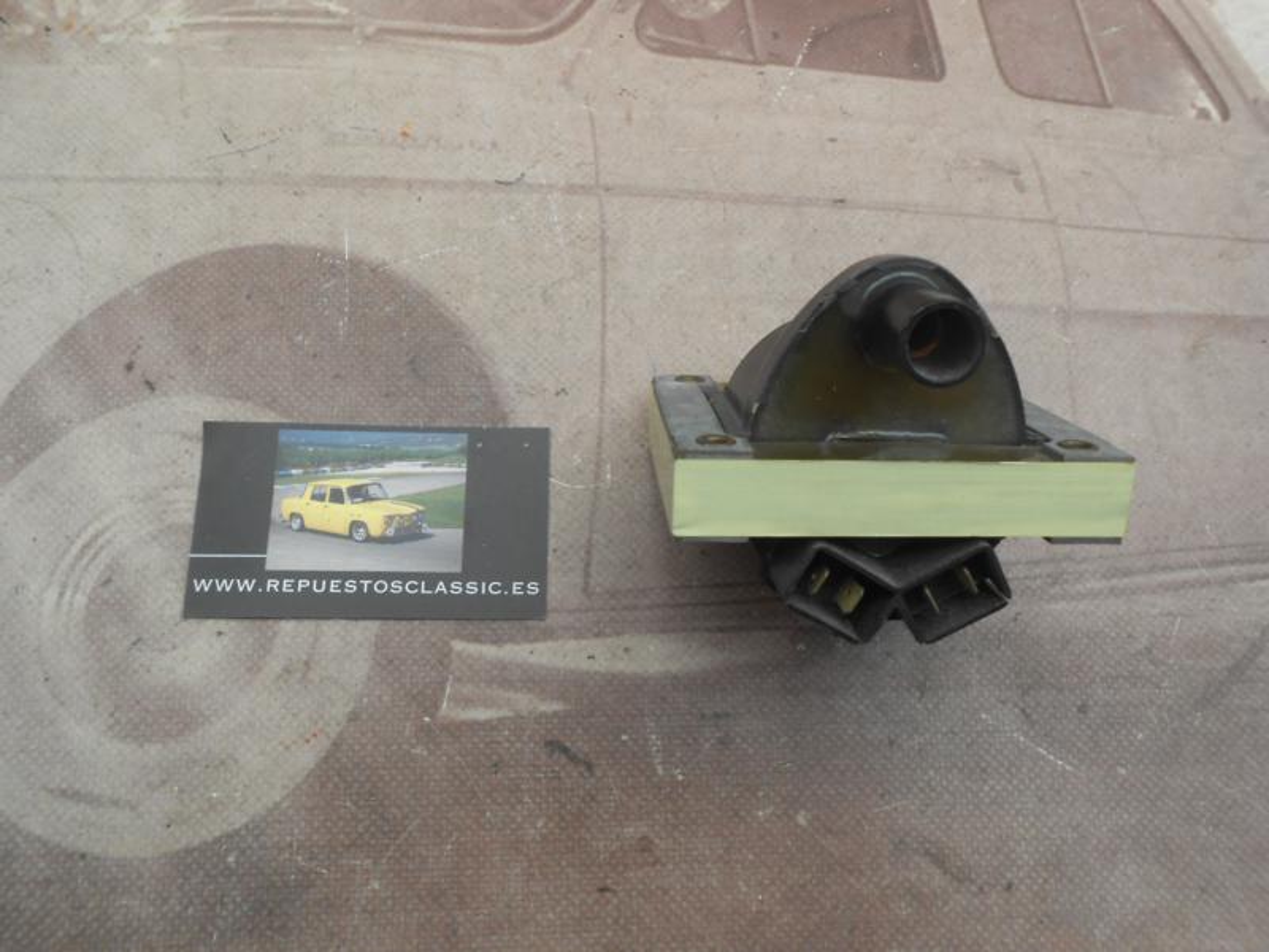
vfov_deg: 53.1
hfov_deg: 67.3
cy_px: 476
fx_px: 953
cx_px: 634
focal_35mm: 26
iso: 80
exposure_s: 1/30
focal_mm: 4.6
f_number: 3.5
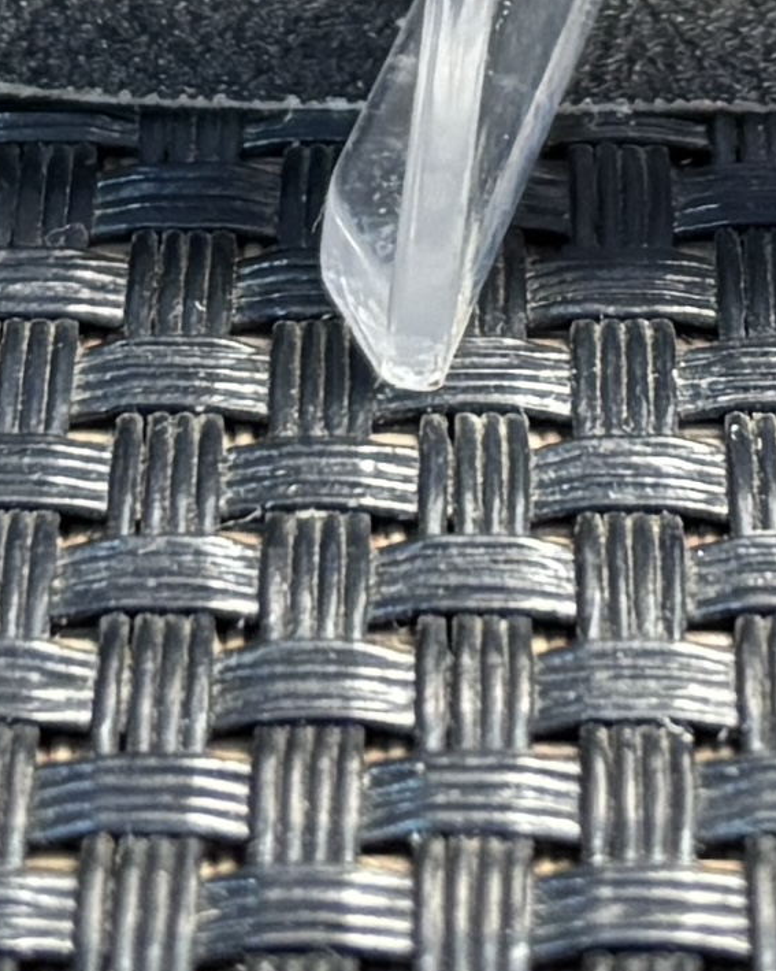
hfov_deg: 12.2
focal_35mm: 125
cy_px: -814
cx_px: 810
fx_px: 3589
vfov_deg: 13.7
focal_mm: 5.96
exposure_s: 1/50
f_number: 1.6
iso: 200
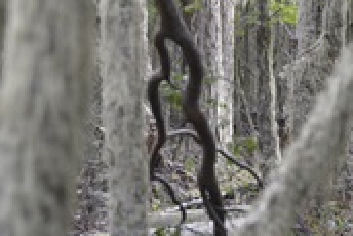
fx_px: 2915
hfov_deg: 6.9
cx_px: 221
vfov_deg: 4.6
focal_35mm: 297
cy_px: -67
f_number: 4.5
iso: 200
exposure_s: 1/15
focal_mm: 85
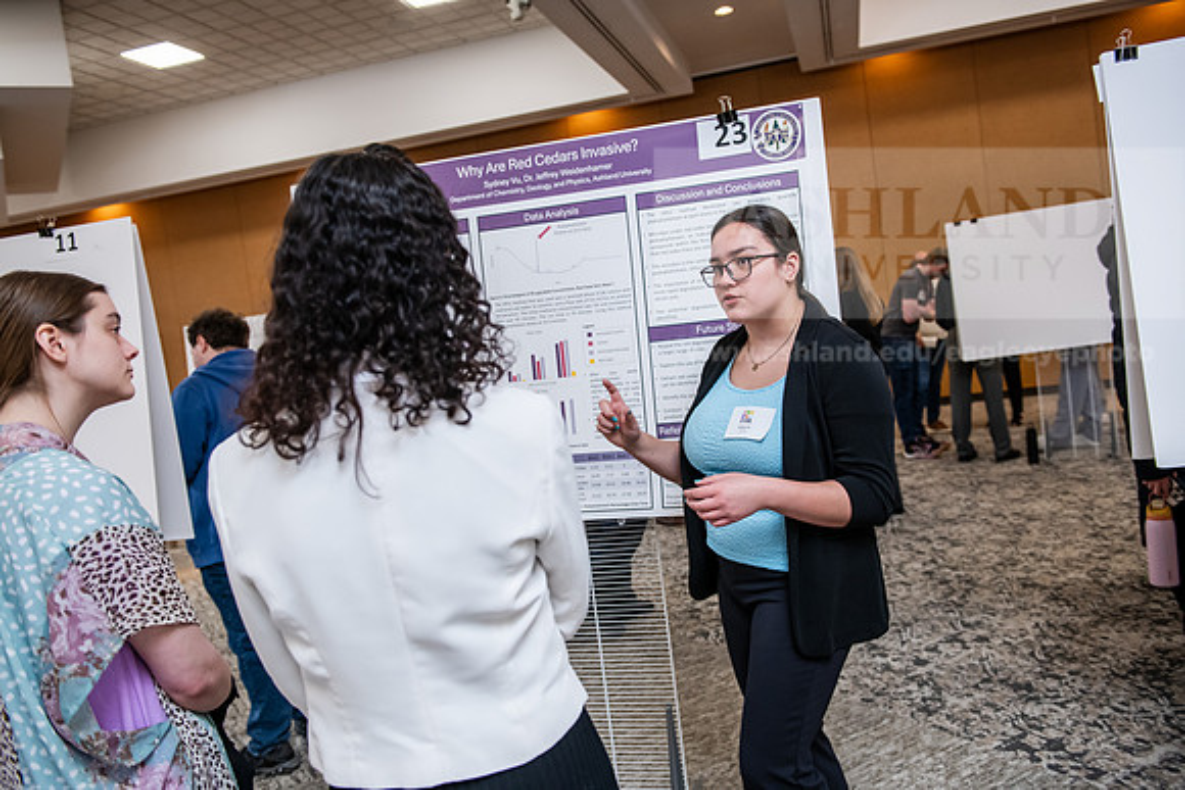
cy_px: 395
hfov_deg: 60.3
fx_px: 1021
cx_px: 592
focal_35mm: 31
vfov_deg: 42.3
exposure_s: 1/160
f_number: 3.5
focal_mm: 31
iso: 1250
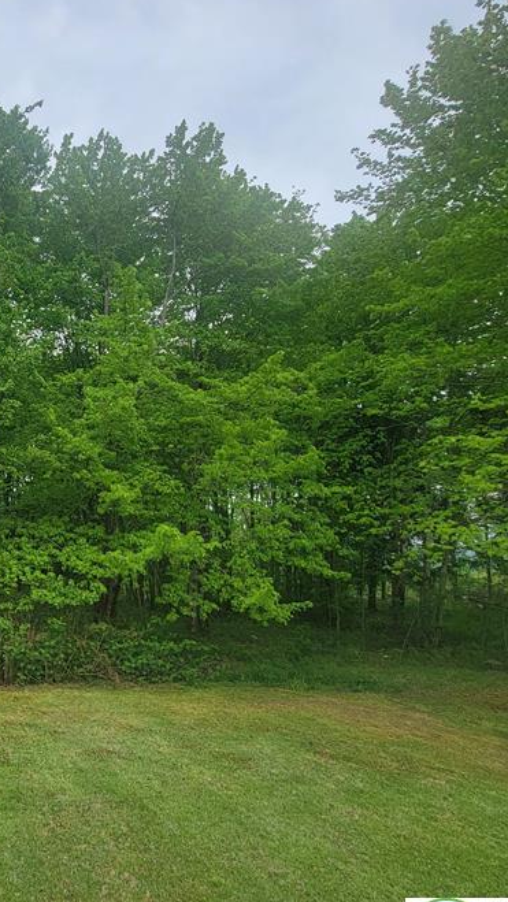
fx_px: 526
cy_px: 464
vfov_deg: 81.2
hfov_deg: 43.1
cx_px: -16
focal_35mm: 22
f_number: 2.2
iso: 50
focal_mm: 2.2
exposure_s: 1/560
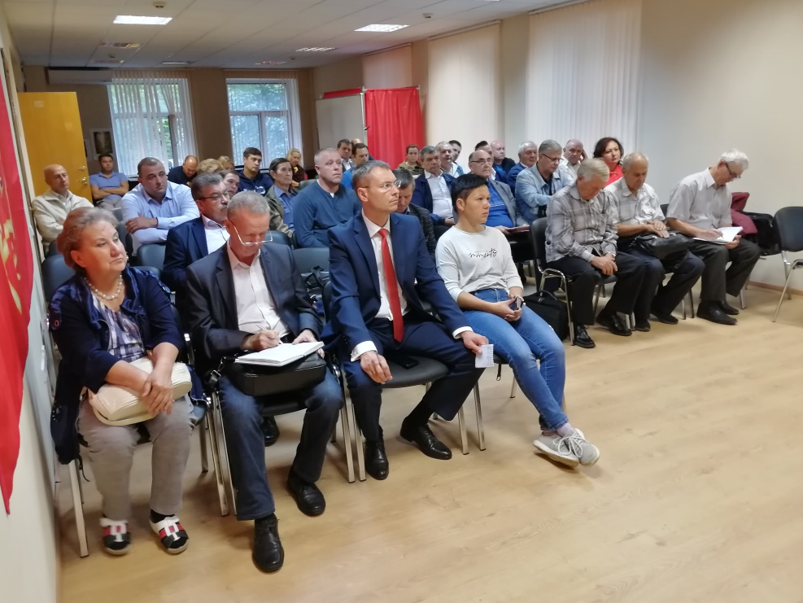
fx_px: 650
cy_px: 299
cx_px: 387
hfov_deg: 63.4
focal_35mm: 28
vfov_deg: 49.8
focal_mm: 3.95
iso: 320
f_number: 1.8
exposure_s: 1/33.3
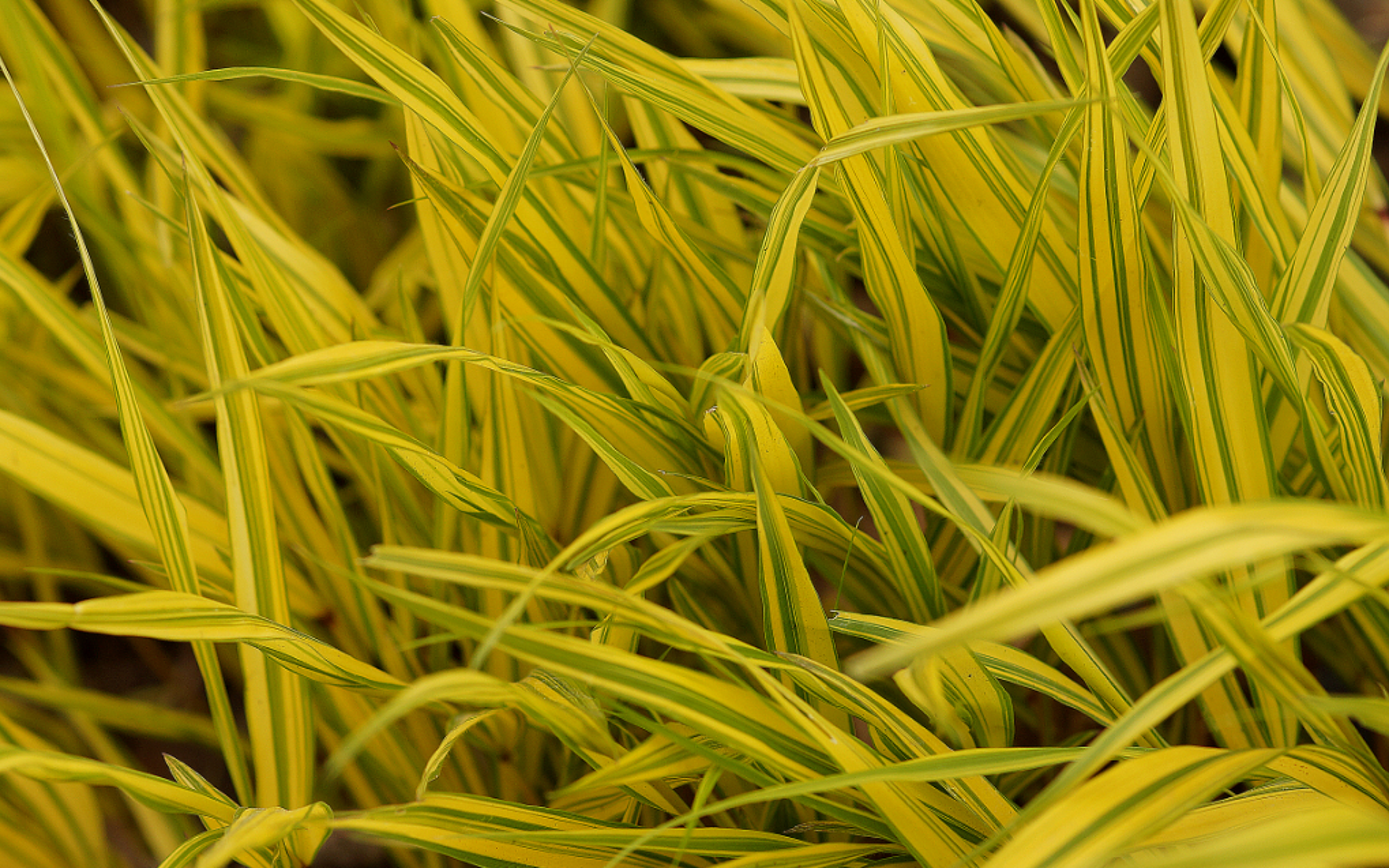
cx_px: 686
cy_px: 529
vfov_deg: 7.3
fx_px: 6814
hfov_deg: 11.6
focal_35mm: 180
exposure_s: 1/160
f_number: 4.5
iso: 125
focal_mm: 100
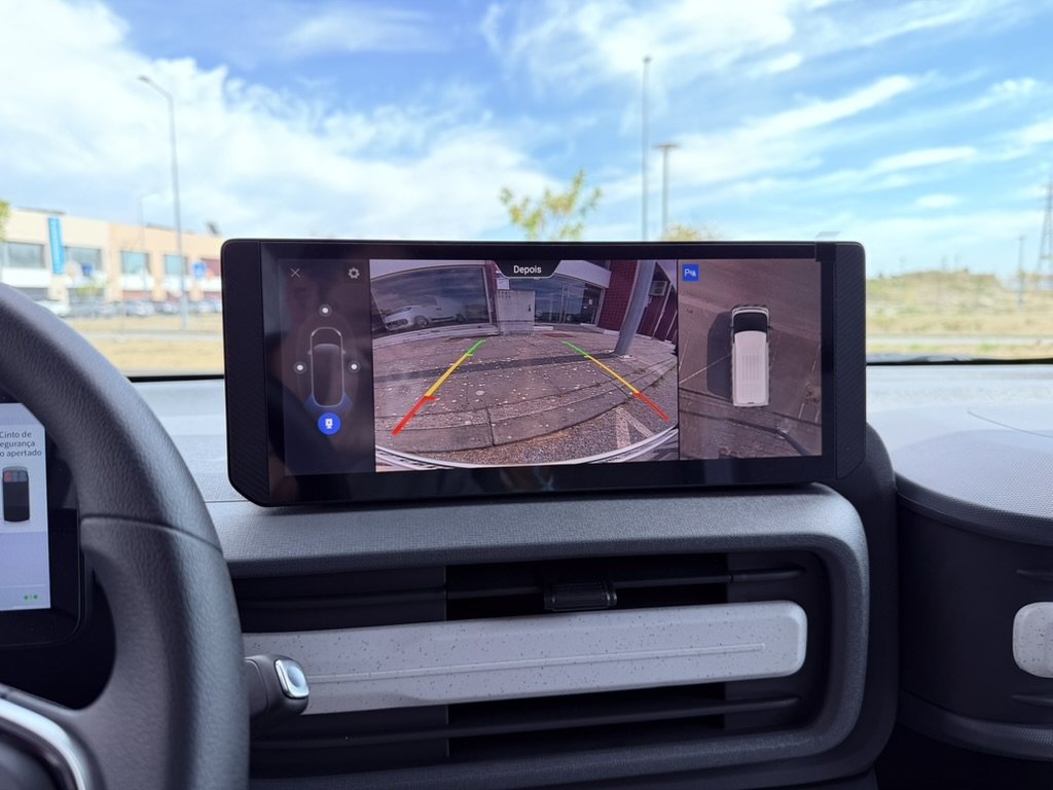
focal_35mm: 24
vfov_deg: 56.8
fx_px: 730
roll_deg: +1.1
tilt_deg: -7.5
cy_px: 395
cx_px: 526
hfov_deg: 71.6
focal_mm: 6.76
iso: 80
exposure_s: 1/280
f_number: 1.78
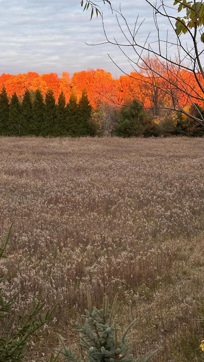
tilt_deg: -5.9
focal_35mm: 57
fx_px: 548
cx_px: 82
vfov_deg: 36.6
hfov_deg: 21.1
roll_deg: -1.2
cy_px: 167
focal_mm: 6.86
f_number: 1.78
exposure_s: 1/100
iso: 80
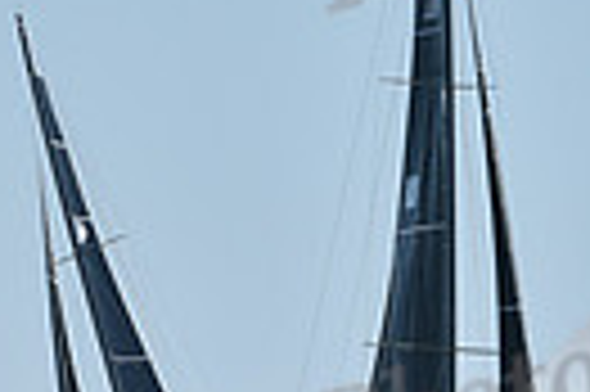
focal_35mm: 1244
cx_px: 90
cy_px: 191
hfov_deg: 1.7
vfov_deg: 1.1
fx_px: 20362
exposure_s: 1/1000
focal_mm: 280
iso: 250
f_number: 7.1
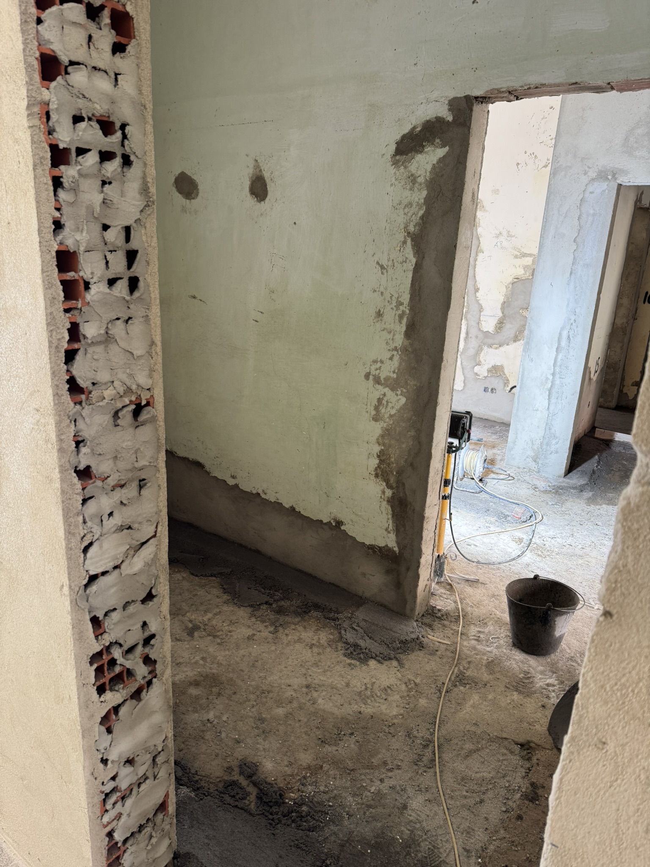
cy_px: 434
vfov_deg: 71.6
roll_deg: -3.2
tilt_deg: -17.2
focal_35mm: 24
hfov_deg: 56.8
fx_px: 601
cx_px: 325
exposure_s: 1/50
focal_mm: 6.76
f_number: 1.78
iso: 125
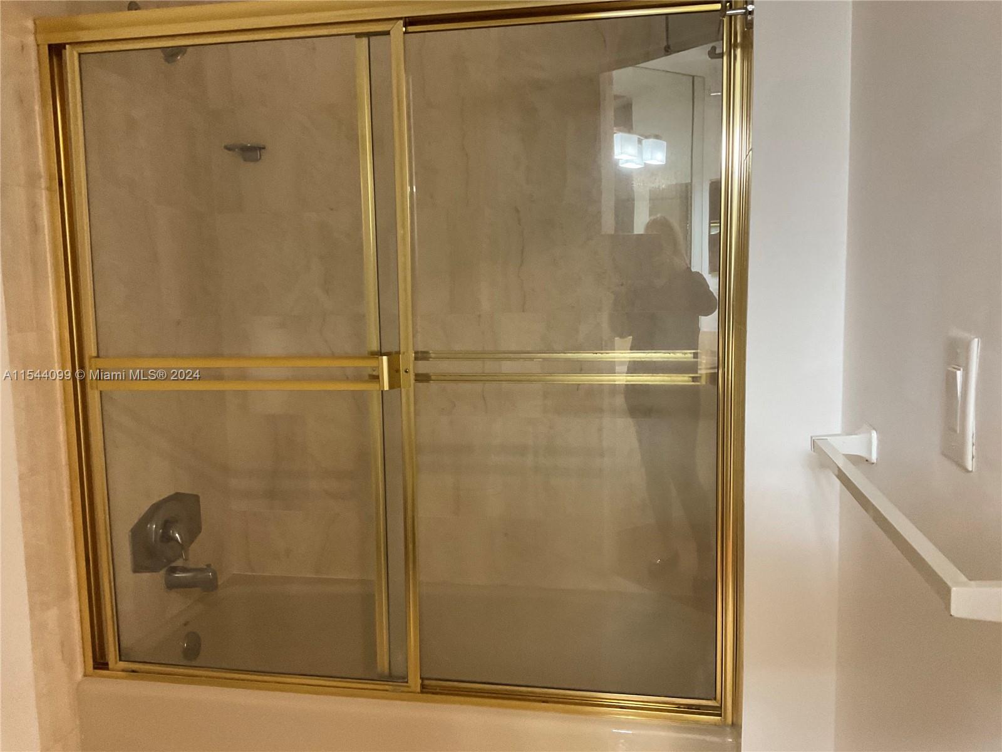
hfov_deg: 61.7
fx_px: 839
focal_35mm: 29
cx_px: 501
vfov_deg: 48.2
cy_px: 376
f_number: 1.8
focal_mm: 3
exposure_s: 1/60
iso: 250
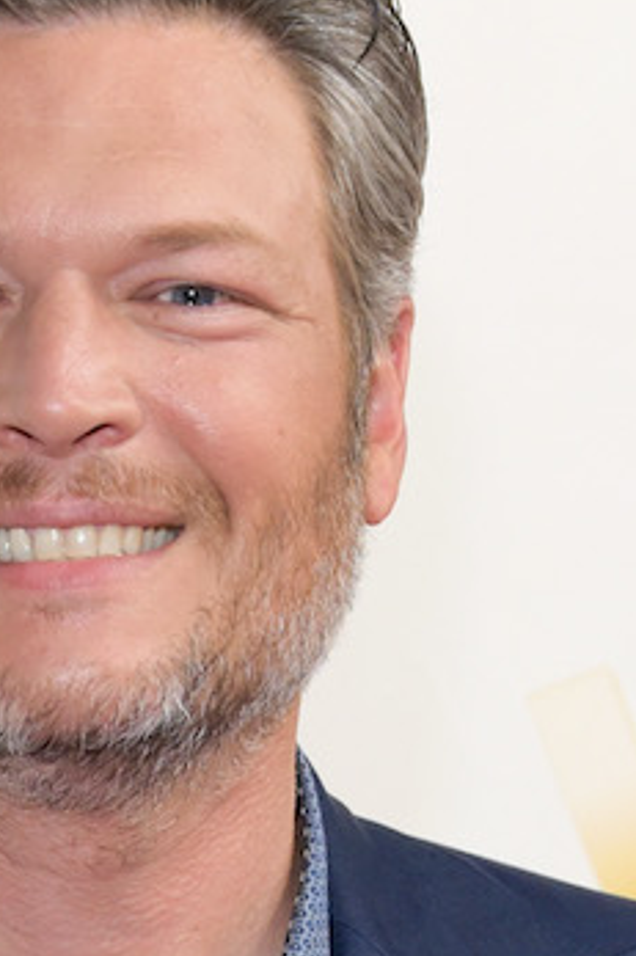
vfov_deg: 11.4
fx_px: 4774
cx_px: 47
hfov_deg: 7.6
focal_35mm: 180
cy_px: 832
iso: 1250
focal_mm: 52
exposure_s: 1/160
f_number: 6.3
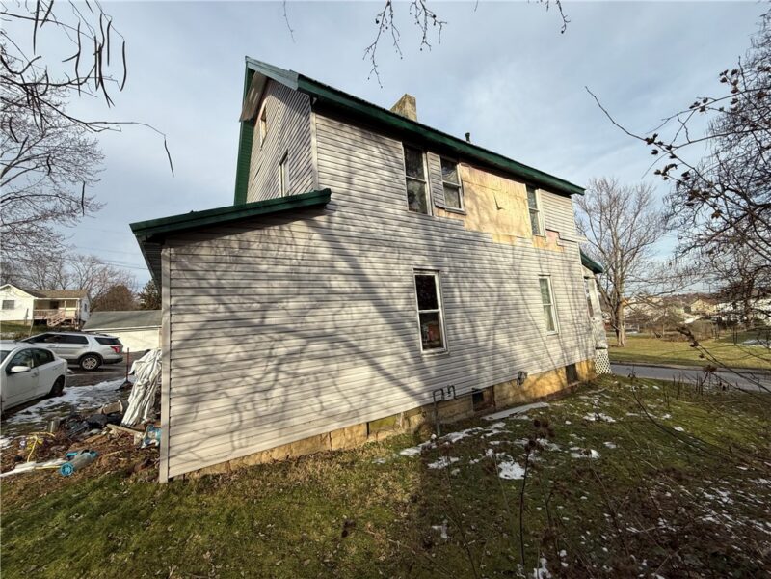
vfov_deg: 85.7
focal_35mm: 14
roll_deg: +4.1
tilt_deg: +6.2
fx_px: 312
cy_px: 290
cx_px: 386
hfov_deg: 102.1
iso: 50
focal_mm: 2.22
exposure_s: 1/1189
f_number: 2.2
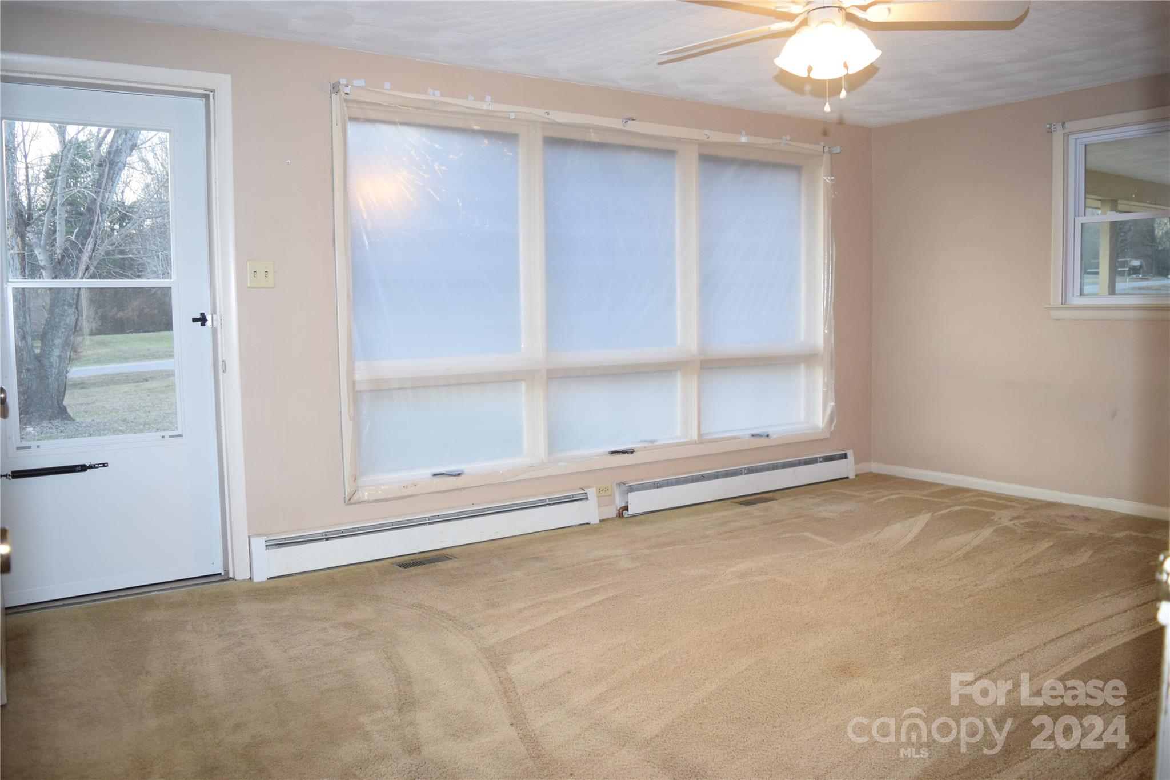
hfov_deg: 67.4
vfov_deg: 47.9
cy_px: 390
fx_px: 877
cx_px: 585
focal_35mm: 27
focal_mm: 18
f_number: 4
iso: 500
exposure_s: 1/60
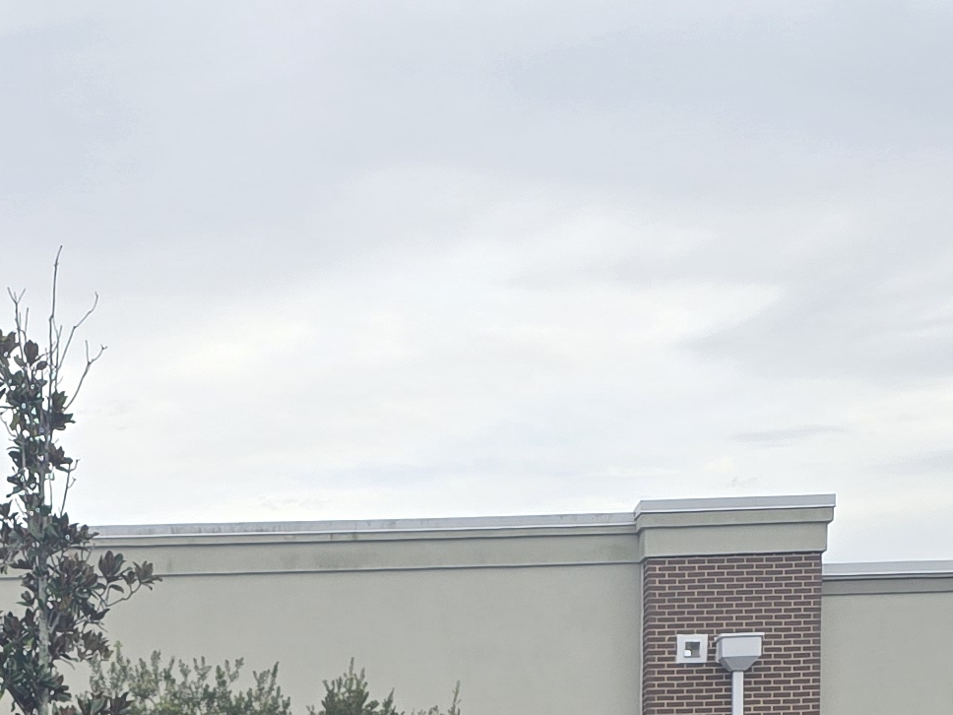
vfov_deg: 13.5
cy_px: 1399
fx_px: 2615
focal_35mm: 95
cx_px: 152
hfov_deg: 20.4
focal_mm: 6.3
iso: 20
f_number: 1.7
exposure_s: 1/180
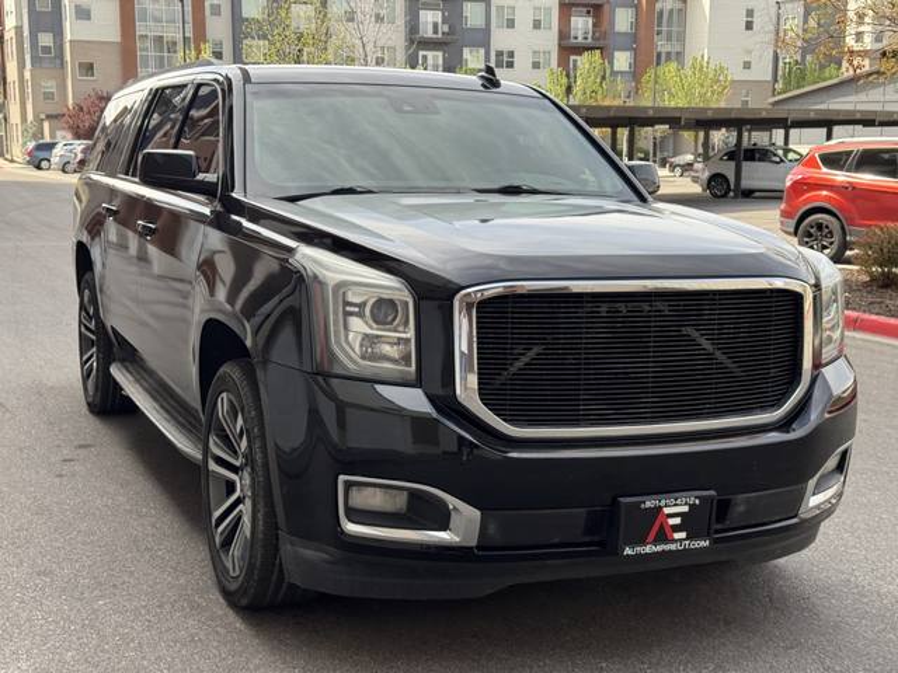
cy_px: 336
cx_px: 449
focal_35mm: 48
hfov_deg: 39.7
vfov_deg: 30.3
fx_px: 1245
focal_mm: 6.76
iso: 64
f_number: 1.78
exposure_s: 1/672
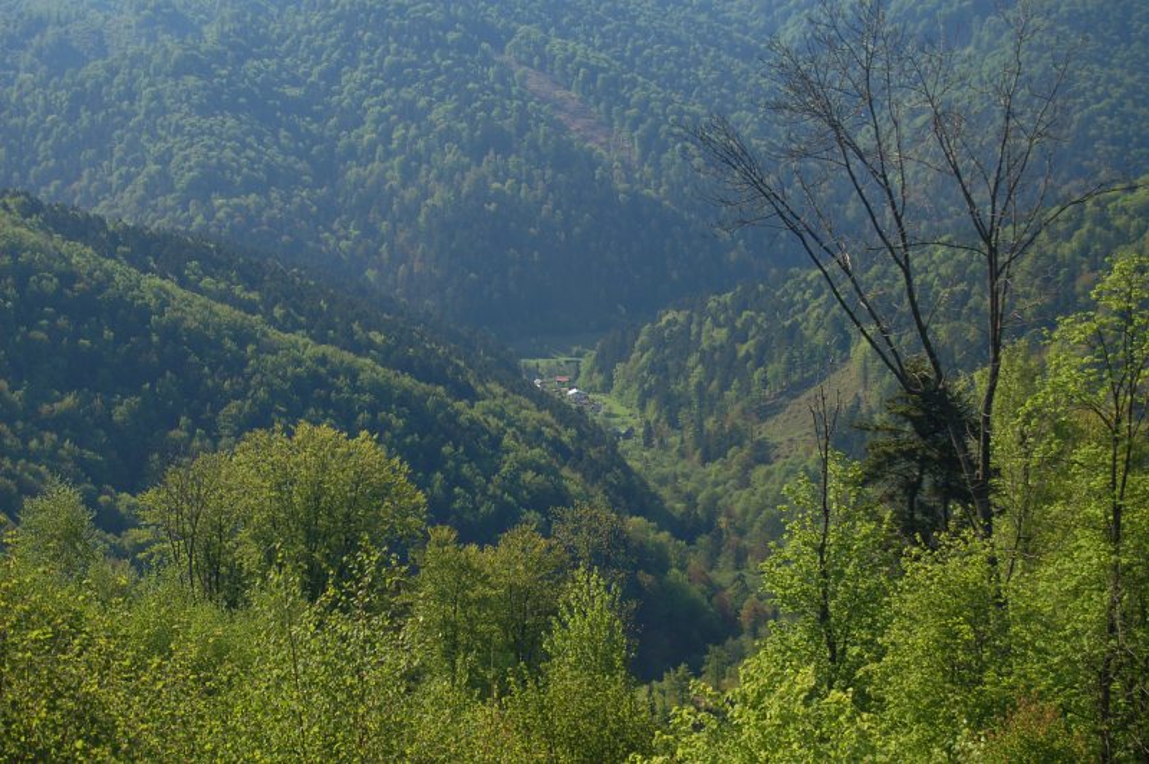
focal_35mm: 82
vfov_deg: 16.5
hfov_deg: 24.6
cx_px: 574
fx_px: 2631
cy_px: 382
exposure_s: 1/125
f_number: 6.3
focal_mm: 55
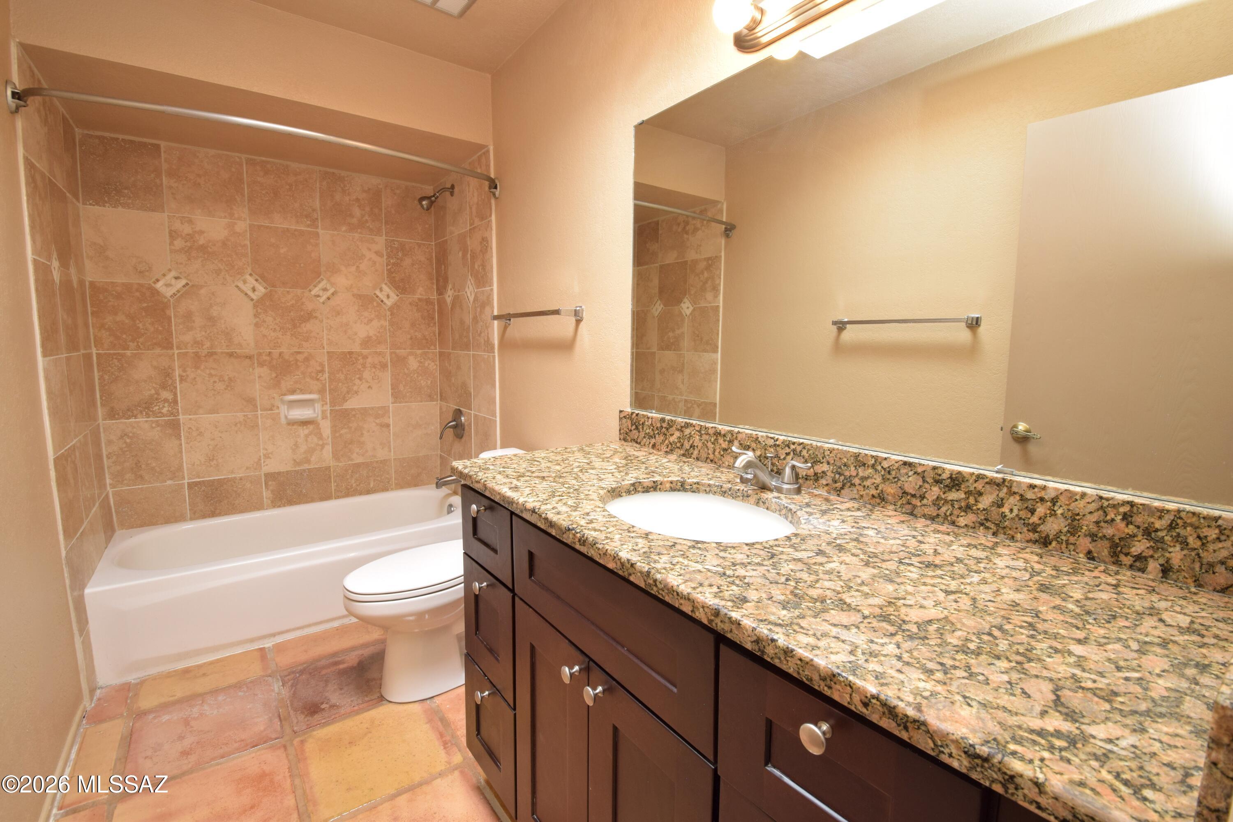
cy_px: 411
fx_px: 514
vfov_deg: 77.3
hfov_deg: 100.4
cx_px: 616
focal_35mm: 15
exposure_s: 1/15
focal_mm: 10
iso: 400
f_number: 9
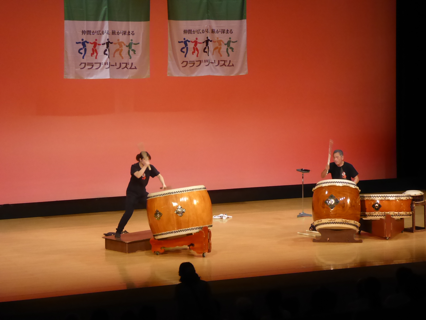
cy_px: 160
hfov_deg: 16.8
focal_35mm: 117
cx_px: 213
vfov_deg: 12.7
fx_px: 1440
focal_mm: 19
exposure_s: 1/60
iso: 800
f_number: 5.1
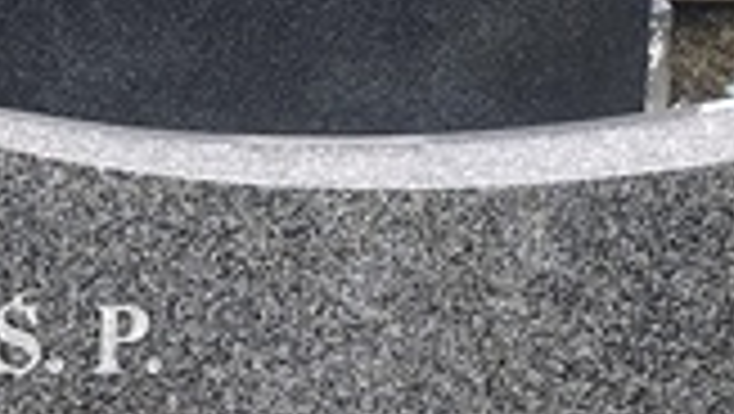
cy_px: 781
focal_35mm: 200
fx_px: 3896
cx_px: 14
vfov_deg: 6.0
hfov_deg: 10.7
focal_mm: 6.14
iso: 50
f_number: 1.65
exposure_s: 1/643
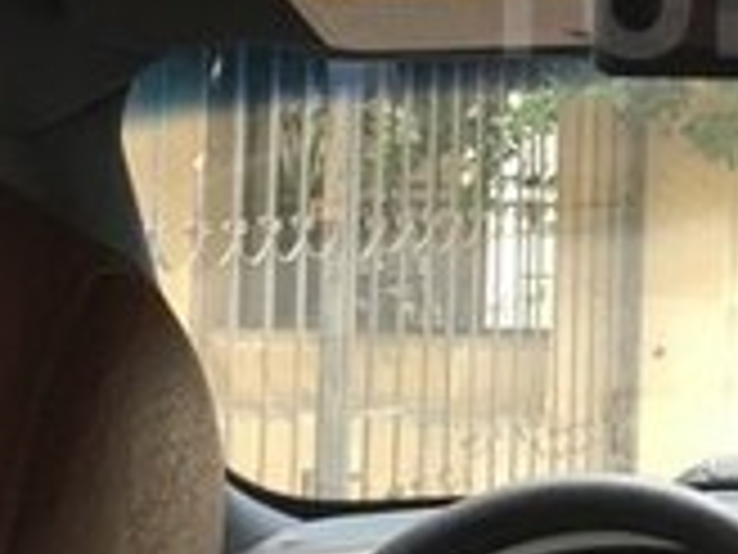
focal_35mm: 117
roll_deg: -1.4
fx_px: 2494
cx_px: 927
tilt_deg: +3.8
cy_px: -11
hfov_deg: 16.1
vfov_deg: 12.5
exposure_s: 1/33
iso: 80
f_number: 2.2
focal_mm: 4.15
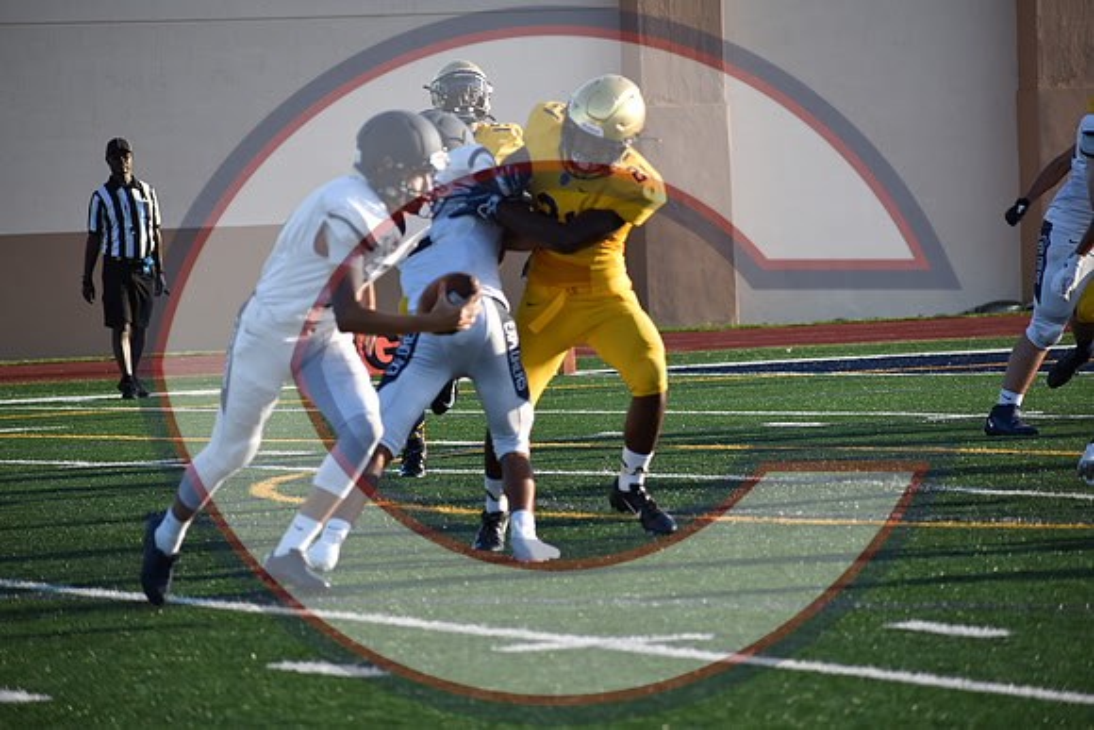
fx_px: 8207
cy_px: 365
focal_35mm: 270
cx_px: 547
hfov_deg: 7.6
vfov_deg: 5.1
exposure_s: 1/1000
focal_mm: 180
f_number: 5.3
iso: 400
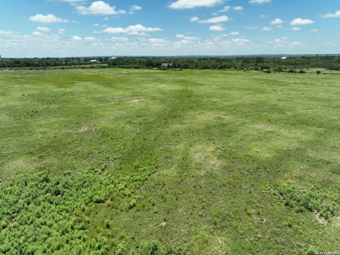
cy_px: 128
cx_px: 170
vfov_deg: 56.8
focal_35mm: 24
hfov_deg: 71.6
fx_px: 236
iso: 100
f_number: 2.8
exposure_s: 1/120
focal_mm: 12.29
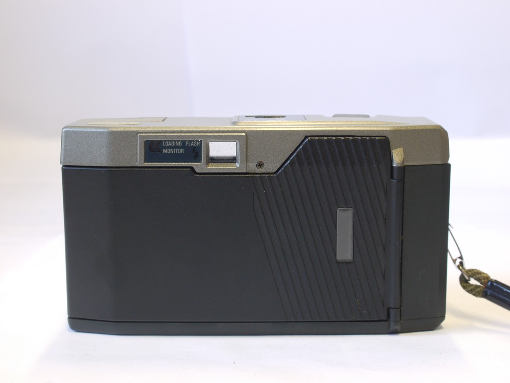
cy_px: 192
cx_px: 255
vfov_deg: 24.4
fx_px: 884
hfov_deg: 32.2
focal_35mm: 60
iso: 400
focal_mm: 30
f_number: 7.1
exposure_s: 1/20
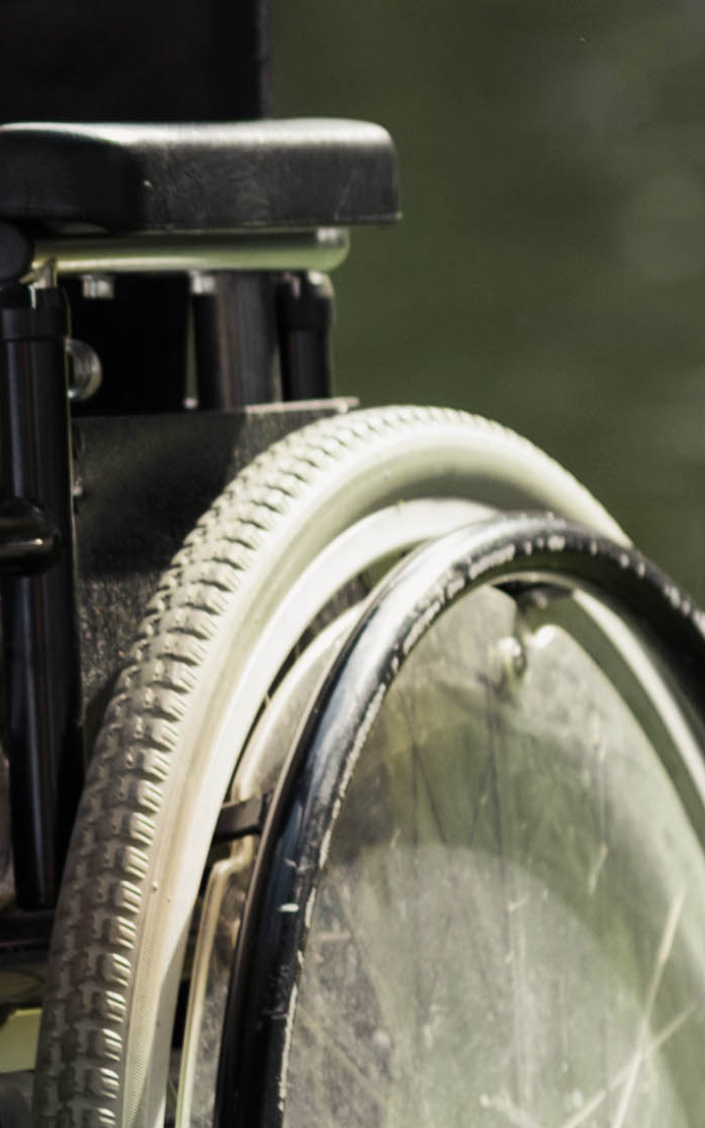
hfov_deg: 2.3
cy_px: 130
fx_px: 17679
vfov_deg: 3.7
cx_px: -1304
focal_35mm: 575
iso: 200
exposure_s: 1/640
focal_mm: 85
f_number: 2.2
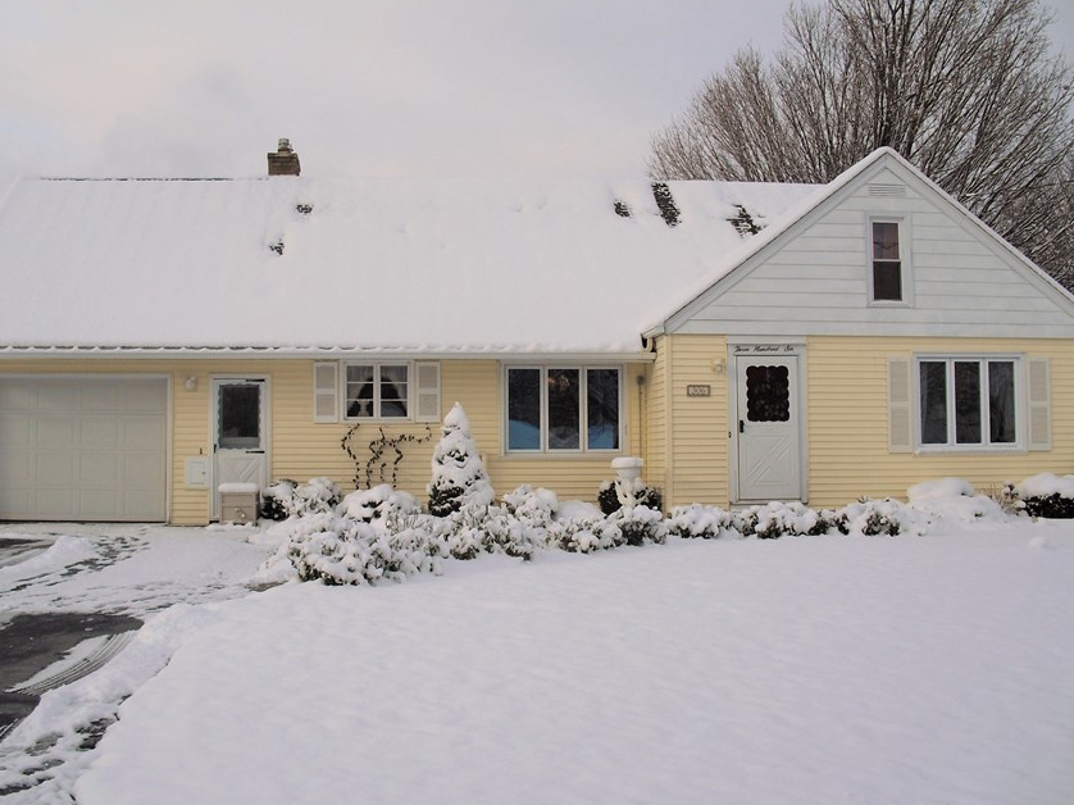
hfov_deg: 42.9
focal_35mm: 44
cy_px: 399
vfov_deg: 32.9
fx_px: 1365
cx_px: 514
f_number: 7.8
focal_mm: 6.3
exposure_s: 1/200
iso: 64
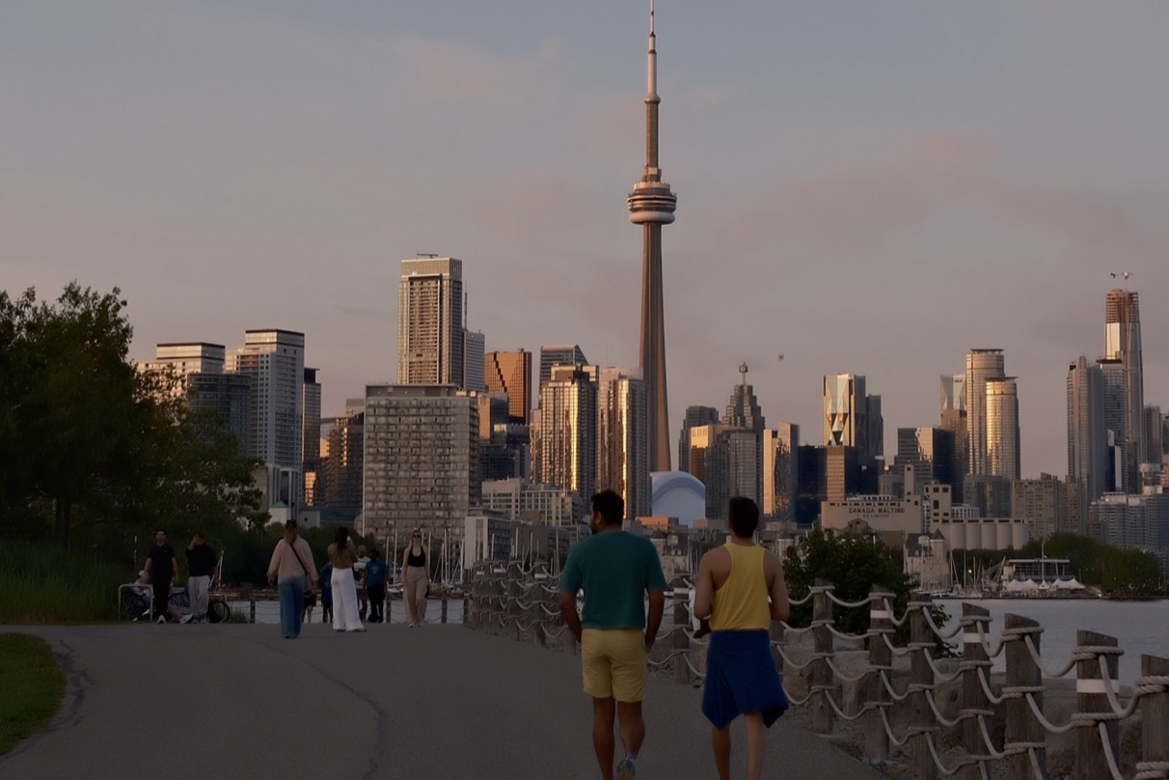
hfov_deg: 38.2
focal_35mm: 52
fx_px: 1688
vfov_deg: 26.0
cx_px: 534
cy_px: 348
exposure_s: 1/100
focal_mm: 23
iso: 160
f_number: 5
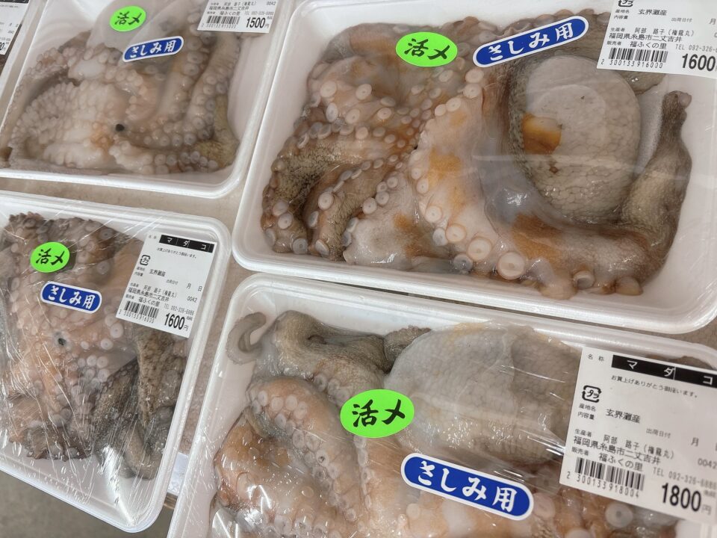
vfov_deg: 53.1
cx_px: 358
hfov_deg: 67.3
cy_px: 269
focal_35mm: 26
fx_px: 539
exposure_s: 1/60
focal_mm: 5.96
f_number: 1.6
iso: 80
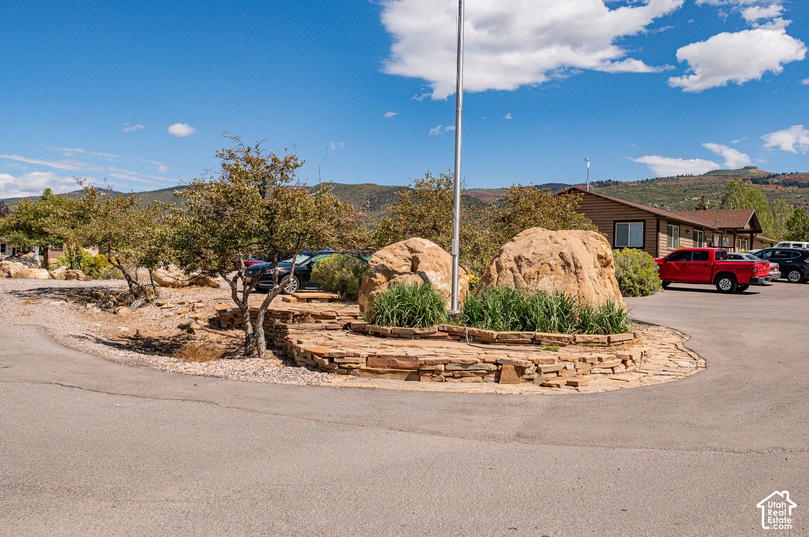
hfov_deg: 53.0
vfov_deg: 36.6
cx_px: 417
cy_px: 259
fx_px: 811
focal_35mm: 36
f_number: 11
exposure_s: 1/800
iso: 250
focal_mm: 35
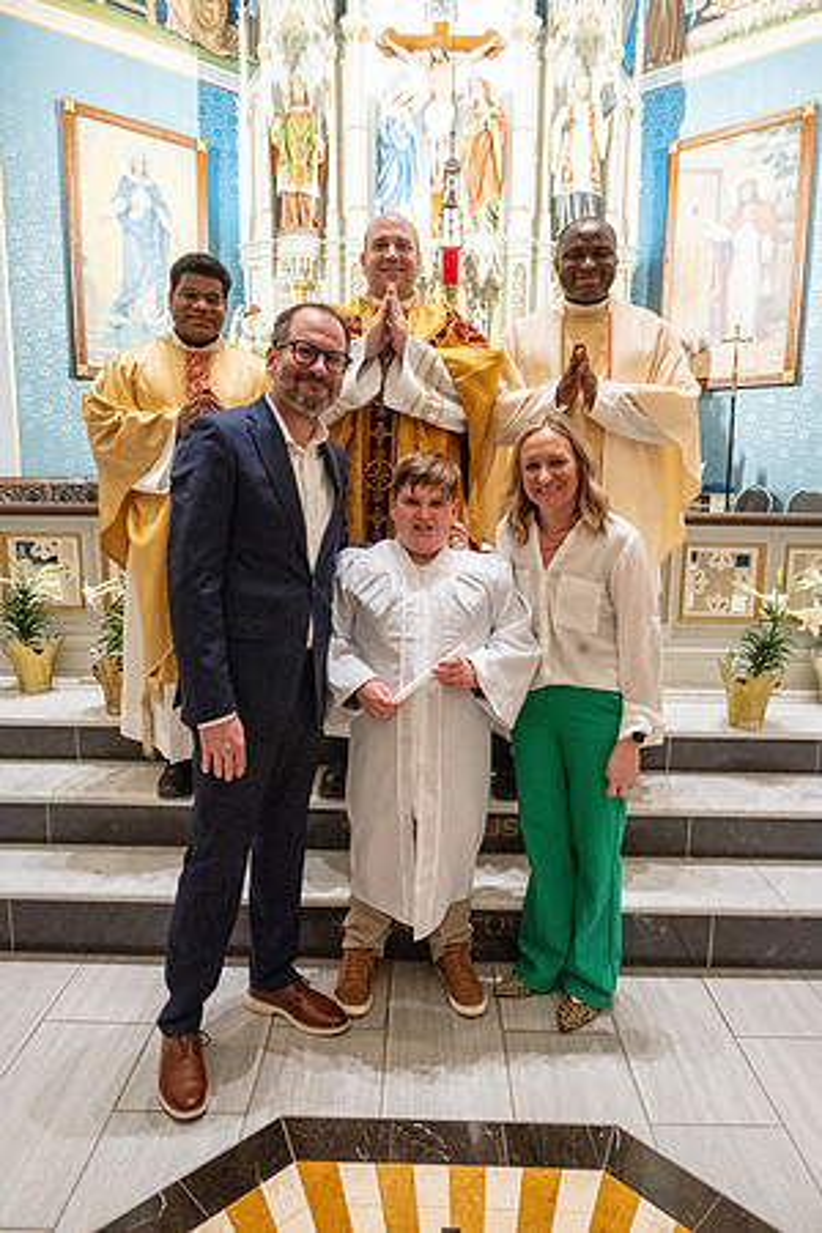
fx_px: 822
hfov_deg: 53.1
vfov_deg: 73.7
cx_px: 411
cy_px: 616
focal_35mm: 24
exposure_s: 1/60
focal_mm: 24
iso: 5000
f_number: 8
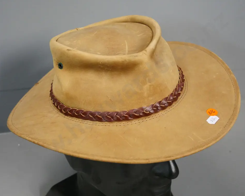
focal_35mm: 53
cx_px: 120
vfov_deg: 28.6
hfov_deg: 35.4
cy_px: 98
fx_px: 384
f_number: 4.5
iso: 3200
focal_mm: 25
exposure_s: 1/100
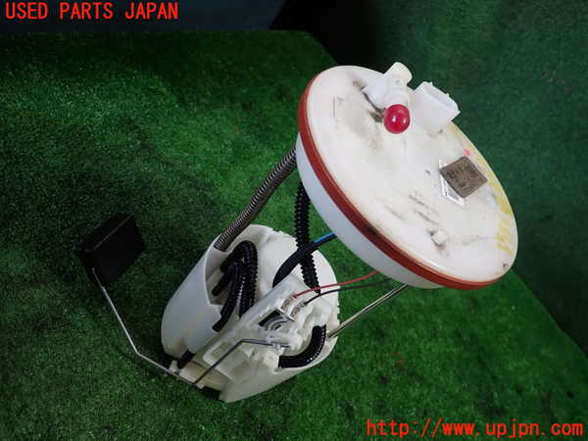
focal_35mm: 25
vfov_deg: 54.9
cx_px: 294
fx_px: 425
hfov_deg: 69.4
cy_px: 220
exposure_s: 1/60
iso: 160
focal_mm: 4.5
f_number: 2
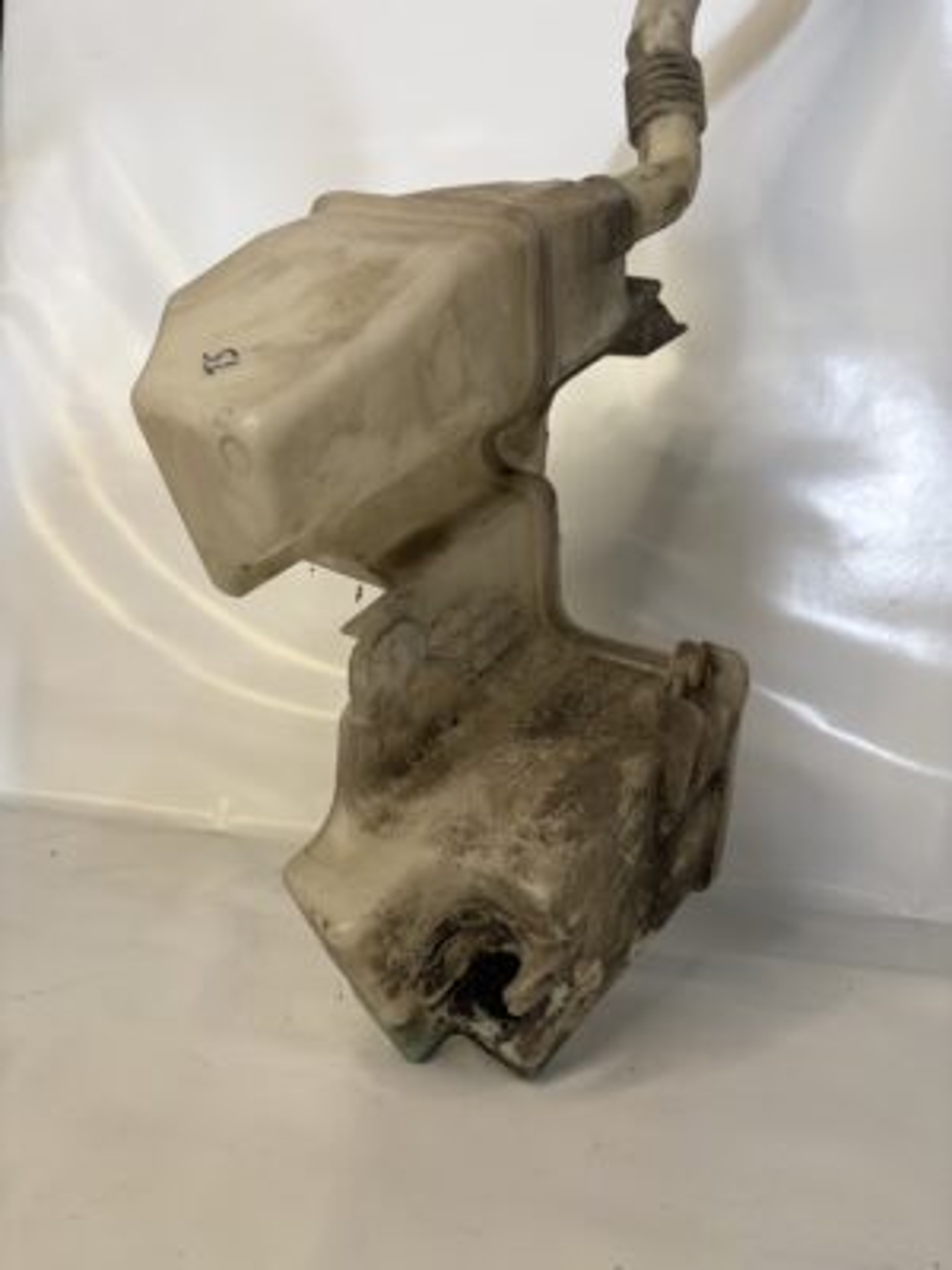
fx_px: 953
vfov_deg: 67.3
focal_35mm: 26
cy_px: 635
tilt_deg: -5.3
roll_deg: -2.1
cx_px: 476
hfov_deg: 53.1
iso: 125
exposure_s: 1/119
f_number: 1.6
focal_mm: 5.96
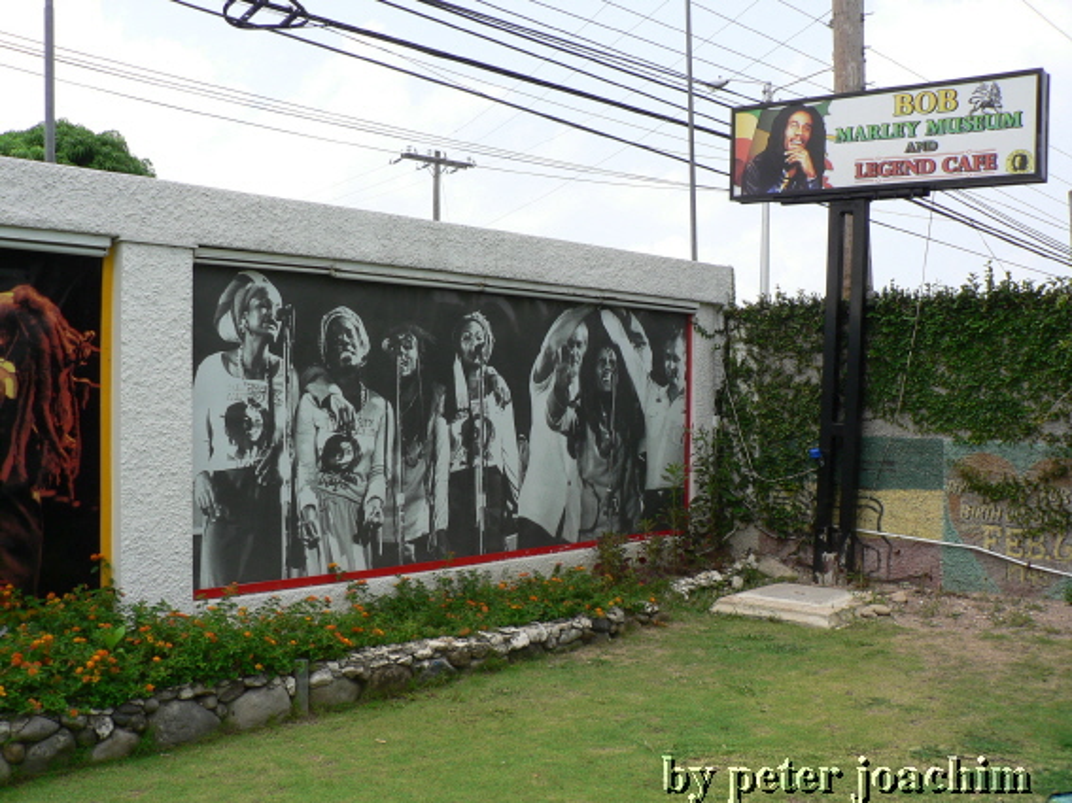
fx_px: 1084
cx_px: 536
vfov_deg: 40.7
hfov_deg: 52.6
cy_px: 402
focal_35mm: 35
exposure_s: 1/320
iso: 64
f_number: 4
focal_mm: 6
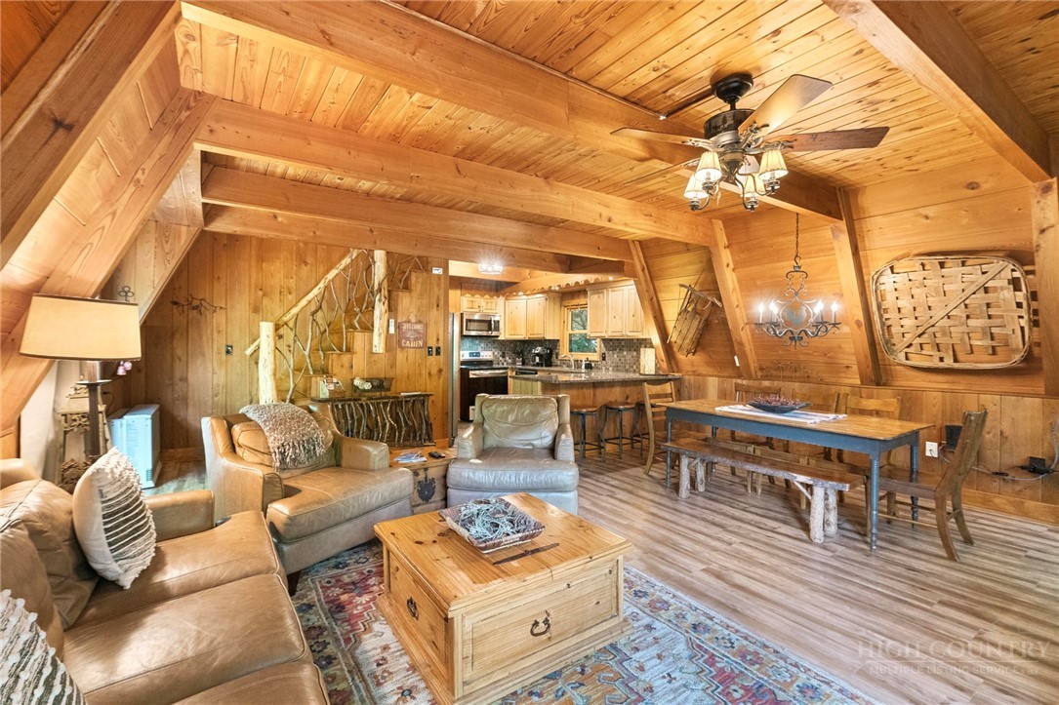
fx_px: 471
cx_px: 530
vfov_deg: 73.7
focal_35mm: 16
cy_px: 352
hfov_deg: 96.7
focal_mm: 16
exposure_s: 1/30
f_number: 6.3
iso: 6400
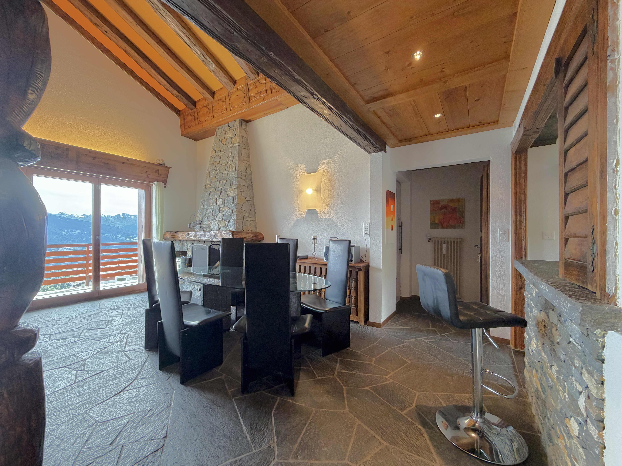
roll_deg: -0.7
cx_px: 311
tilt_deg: +0.1
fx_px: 252
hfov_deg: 102.1
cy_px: 233
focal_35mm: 14
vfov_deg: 85.7
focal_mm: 2.22
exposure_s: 1/50
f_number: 2.2
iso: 160
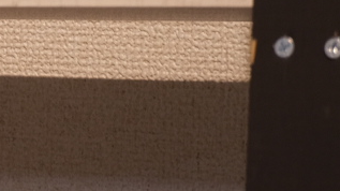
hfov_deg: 8.6
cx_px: -363
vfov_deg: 5.1
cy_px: 225
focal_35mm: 235
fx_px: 2118
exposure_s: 1/40
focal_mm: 26.4
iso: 500
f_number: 4.4
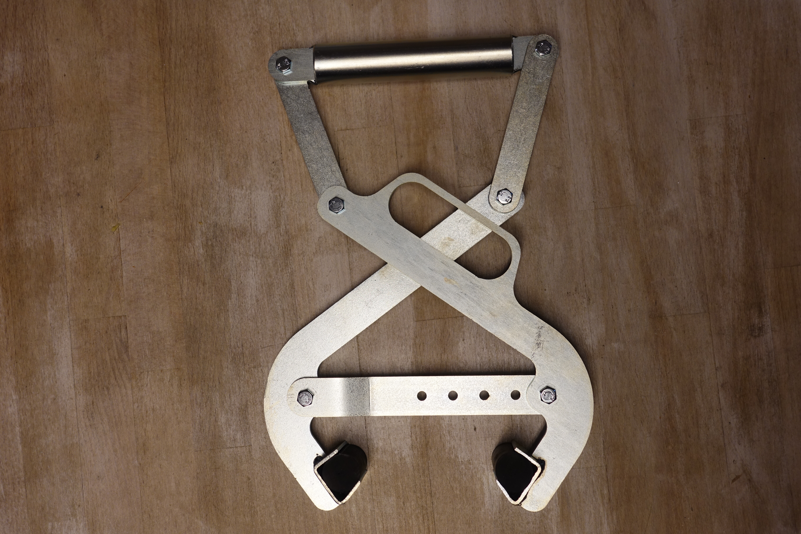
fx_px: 868
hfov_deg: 49.6
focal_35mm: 39
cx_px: 400
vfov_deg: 34.2
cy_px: 267
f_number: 2.8
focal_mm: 14.3
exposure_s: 1/60
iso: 125
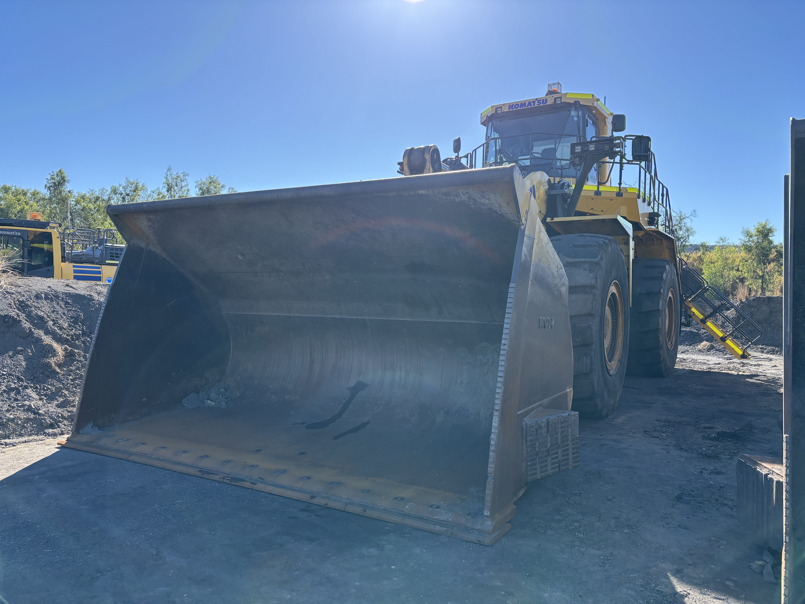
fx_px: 605
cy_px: 302
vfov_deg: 53.1
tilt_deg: -0.8
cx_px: 402
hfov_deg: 67.3
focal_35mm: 26
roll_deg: -1.8
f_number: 1.6
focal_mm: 5.96
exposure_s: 1/1695
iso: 50
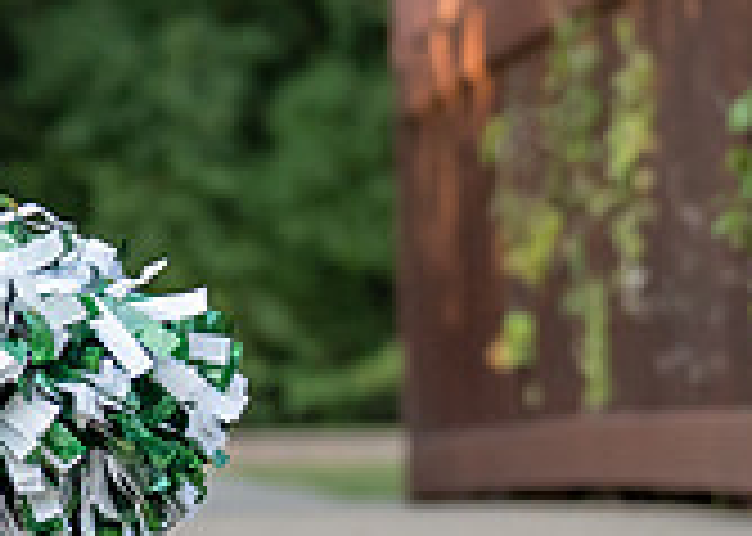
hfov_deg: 5.2
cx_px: -300
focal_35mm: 385
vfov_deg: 3.7
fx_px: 8216
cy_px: 437
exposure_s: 1/1250
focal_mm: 70
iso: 800
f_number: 2.8
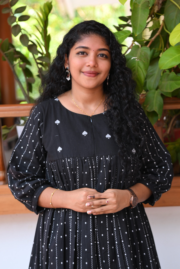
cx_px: 90
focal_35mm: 94
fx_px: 709
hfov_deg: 14.5
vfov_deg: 21.6
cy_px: 134
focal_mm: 63
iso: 200
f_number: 2.8
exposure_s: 1/160
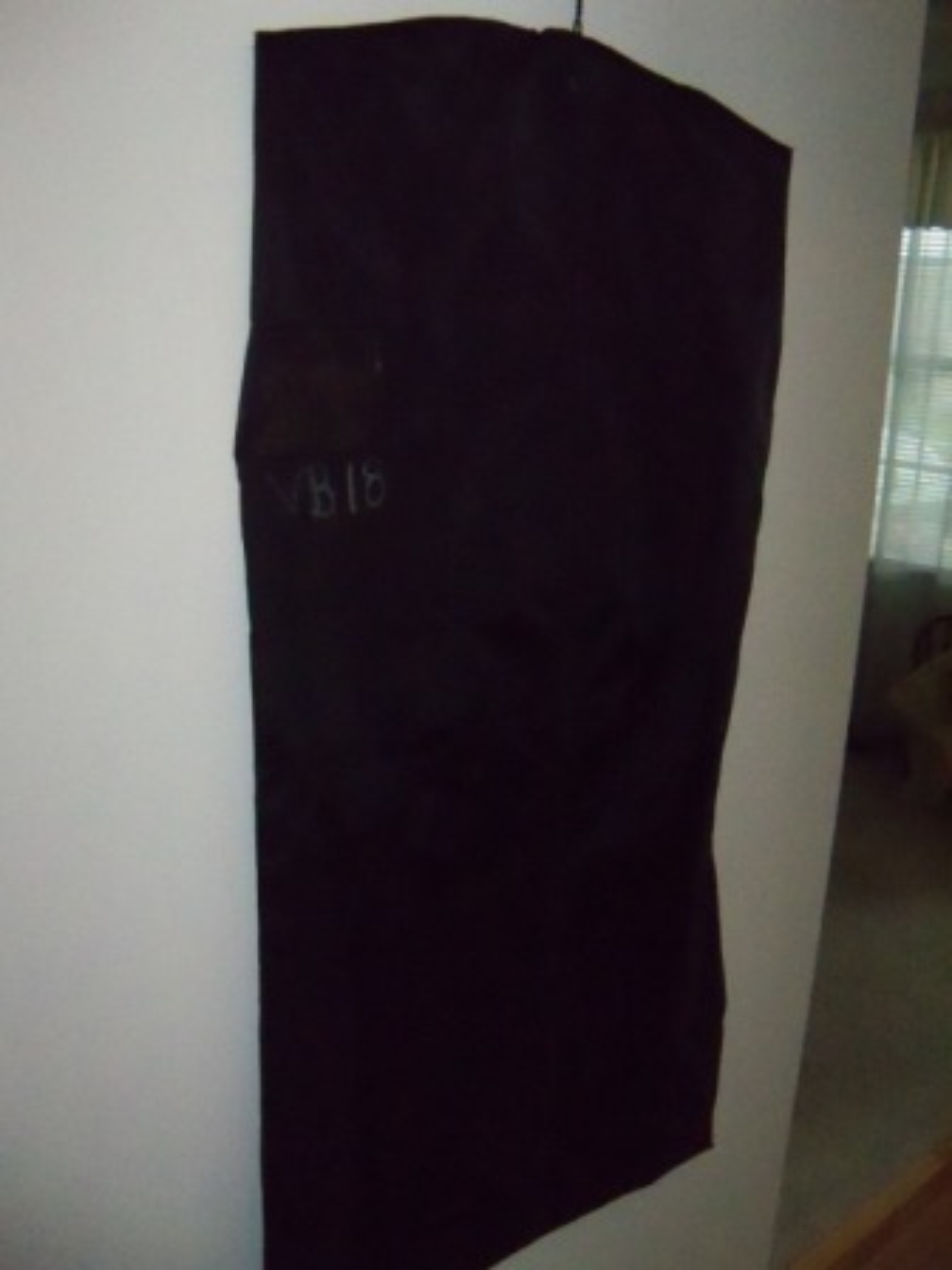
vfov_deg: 52.6
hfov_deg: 40.7
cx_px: 476
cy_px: 635
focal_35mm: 35
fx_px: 1283
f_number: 3.5
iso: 1600
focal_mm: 6.2
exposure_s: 1/500
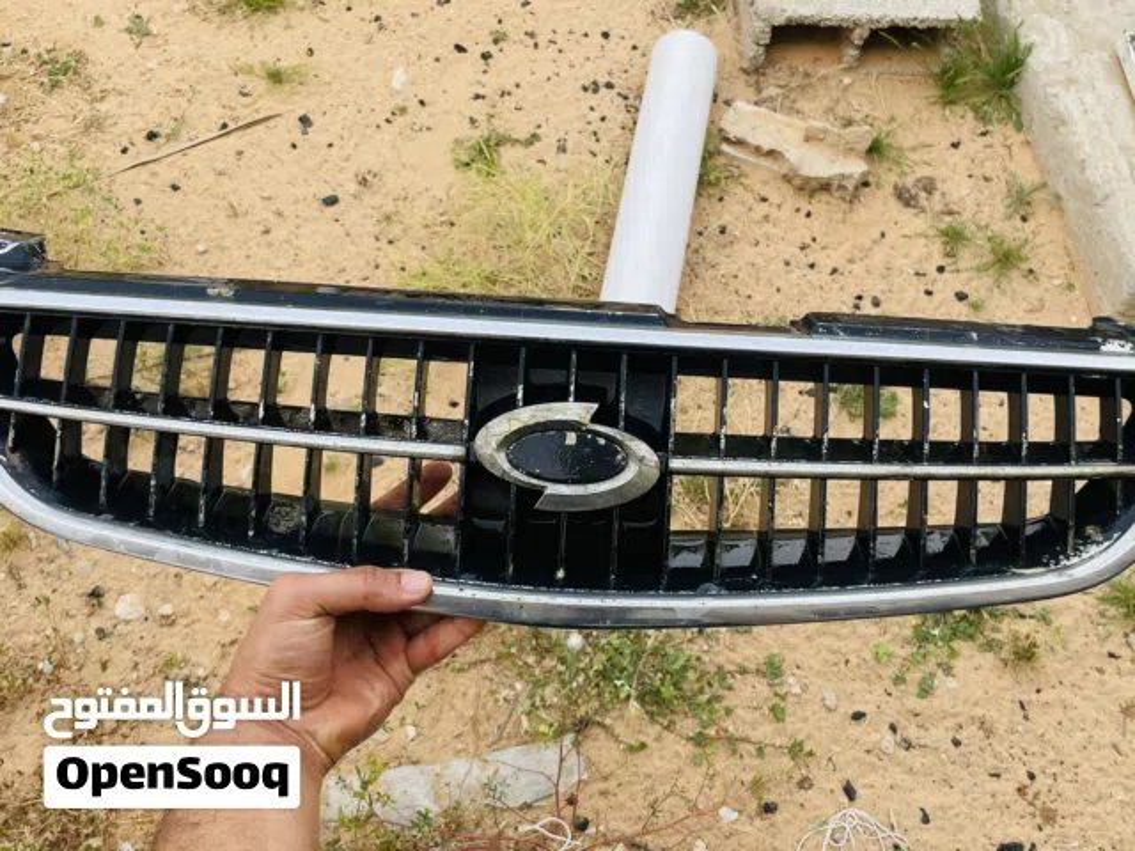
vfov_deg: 53.1
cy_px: 426
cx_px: 568
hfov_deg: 67.3
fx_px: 852
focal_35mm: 26
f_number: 1.6
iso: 32
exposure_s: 1/485
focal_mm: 4.2
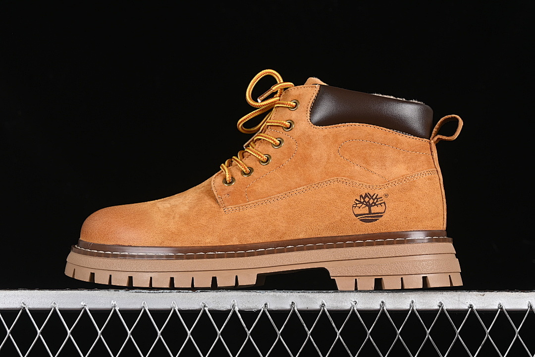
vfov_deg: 18.2
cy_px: 178
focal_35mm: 75
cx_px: 268
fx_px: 1114
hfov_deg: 27.0
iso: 160
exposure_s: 1/80
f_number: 7.1
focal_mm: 50
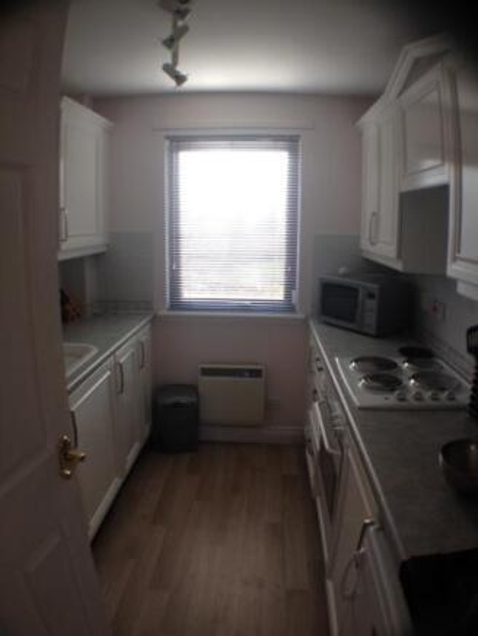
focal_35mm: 35
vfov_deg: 52.6
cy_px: 318
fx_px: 644
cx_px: 239
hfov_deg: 40.7
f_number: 2.4
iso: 50
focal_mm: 4.28
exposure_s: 1/60
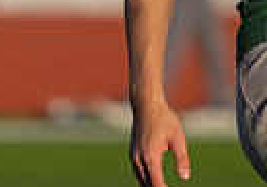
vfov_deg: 1.5
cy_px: -191
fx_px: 7223
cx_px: 296
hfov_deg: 2.1
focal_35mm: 959
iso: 100
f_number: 2.8
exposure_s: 1/2000
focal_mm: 200
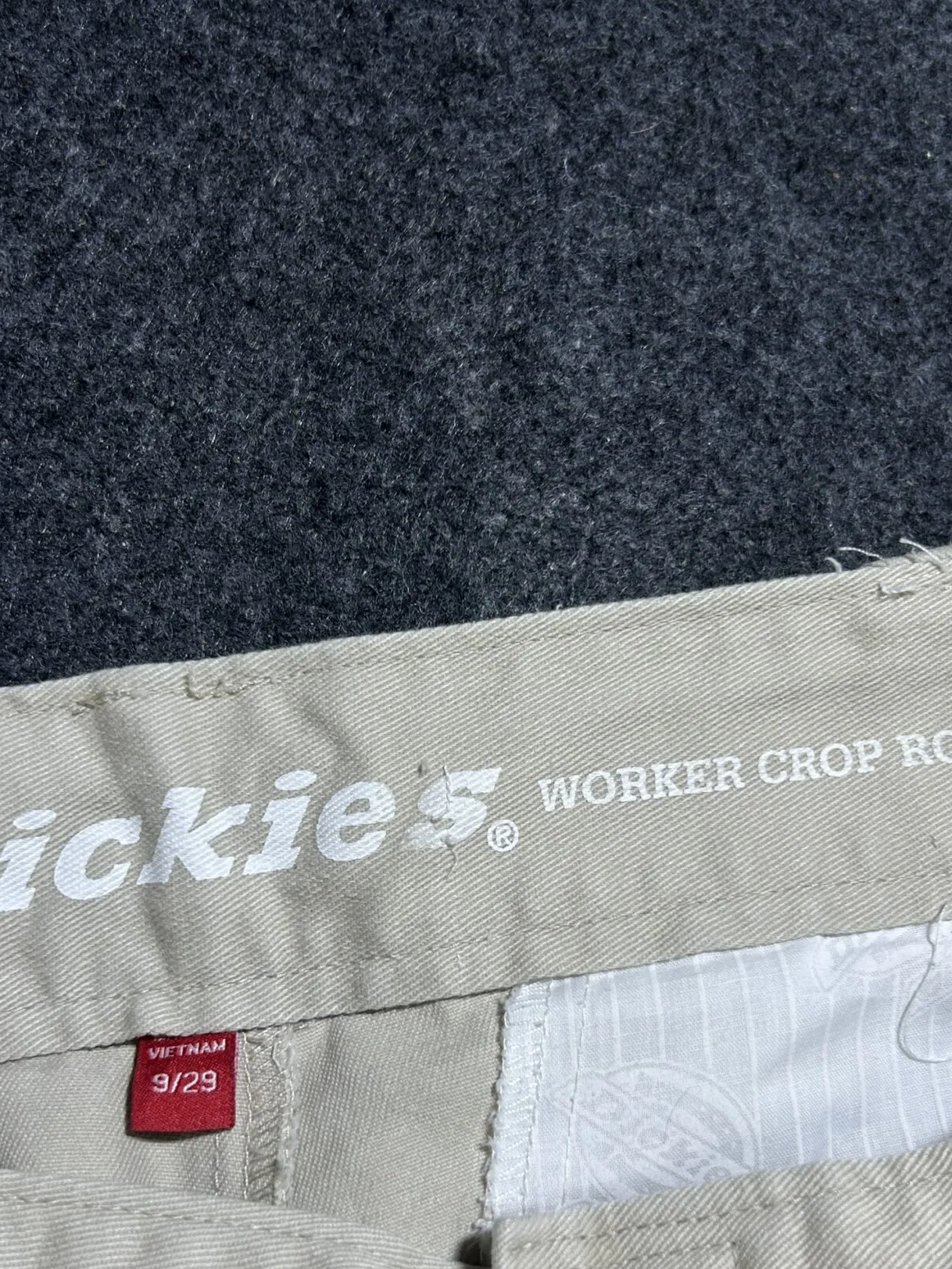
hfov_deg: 35.1
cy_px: 773
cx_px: 478
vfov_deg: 45.5
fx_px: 1503
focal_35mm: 41
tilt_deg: -47.7
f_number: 1.5
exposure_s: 1/100
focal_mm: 5.7
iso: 32
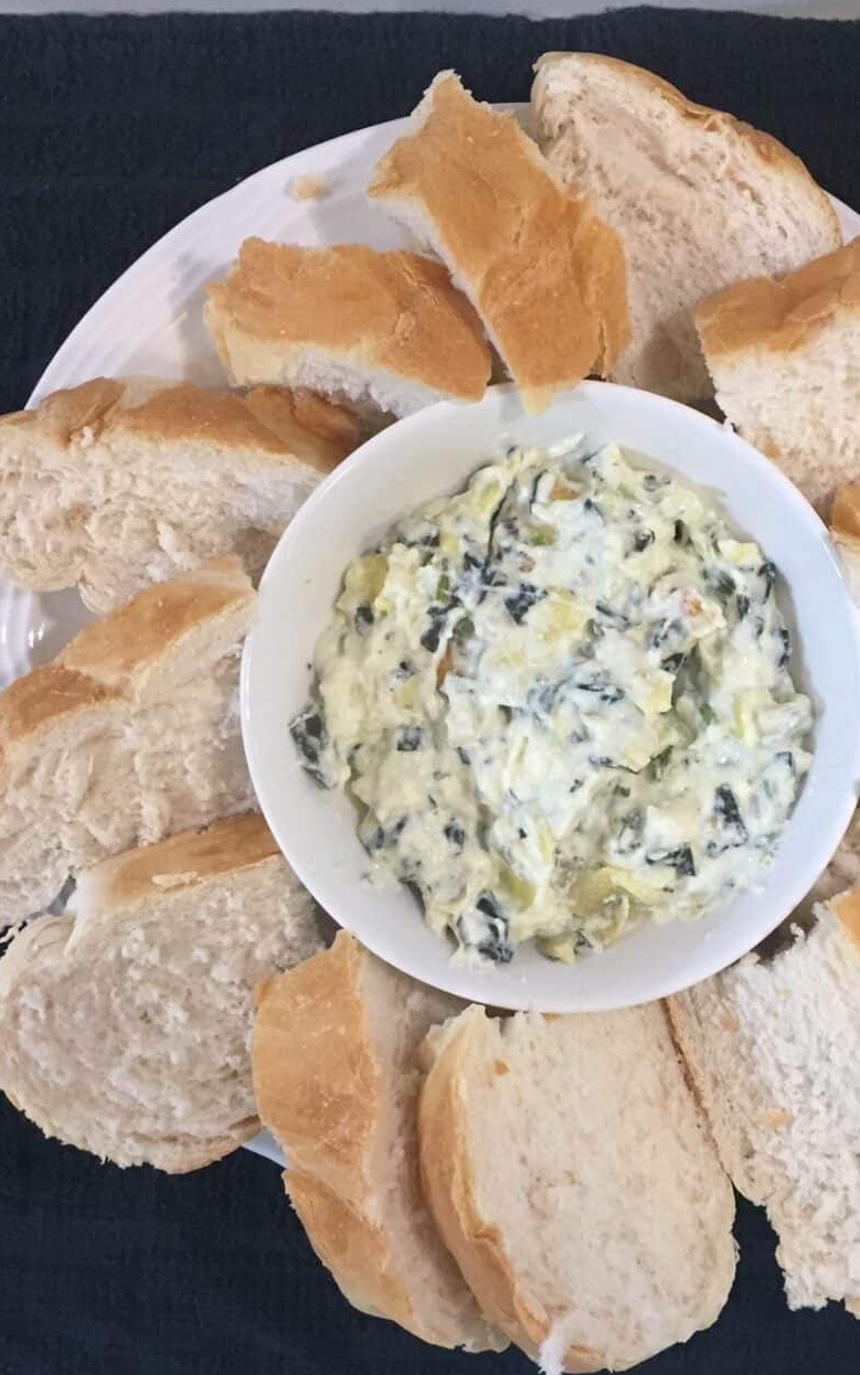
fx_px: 1387
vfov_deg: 52.7
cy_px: 691
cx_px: 566
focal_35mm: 37
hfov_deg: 34.2
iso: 160
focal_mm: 4.15
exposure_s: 1/30
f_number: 2.2
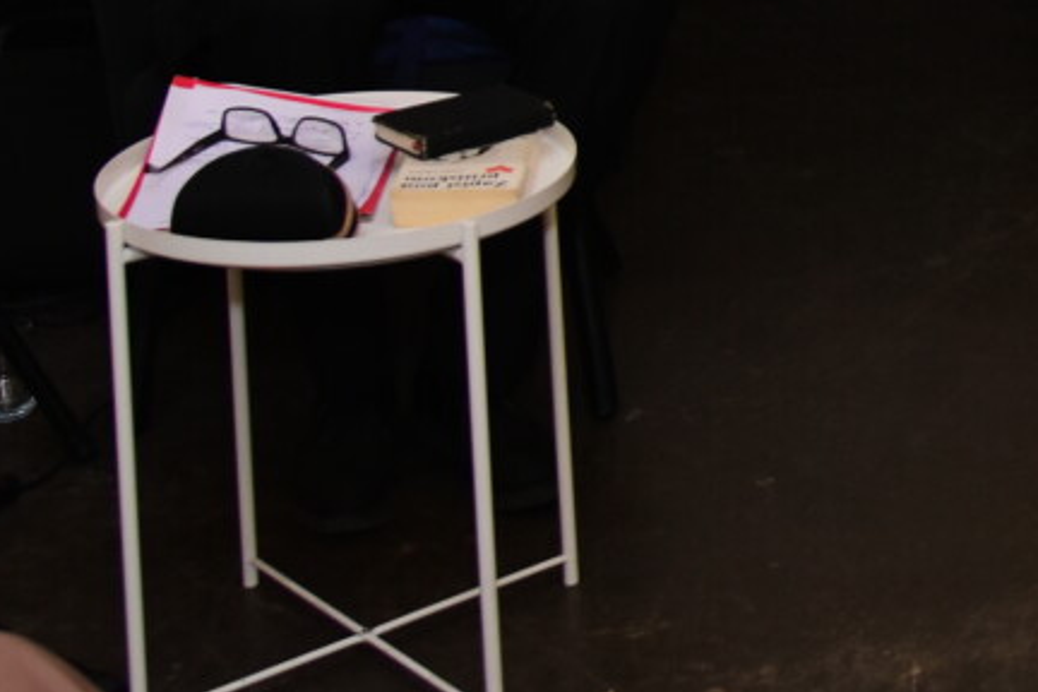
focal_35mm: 100
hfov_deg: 18.8
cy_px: -268
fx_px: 2883
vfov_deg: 13.1
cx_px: 1374
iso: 1250
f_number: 4.5
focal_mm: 24
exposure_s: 1/200
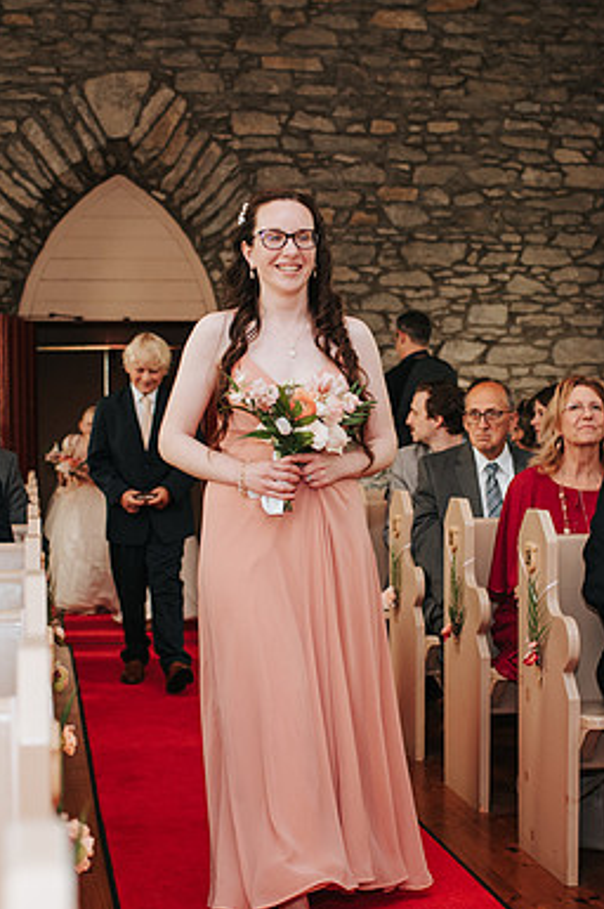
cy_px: 475
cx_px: 346
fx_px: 1563
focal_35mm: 62
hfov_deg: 21.9
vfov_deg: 32.4
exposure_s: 1/200
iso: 1000
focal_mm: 35
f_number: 2.8
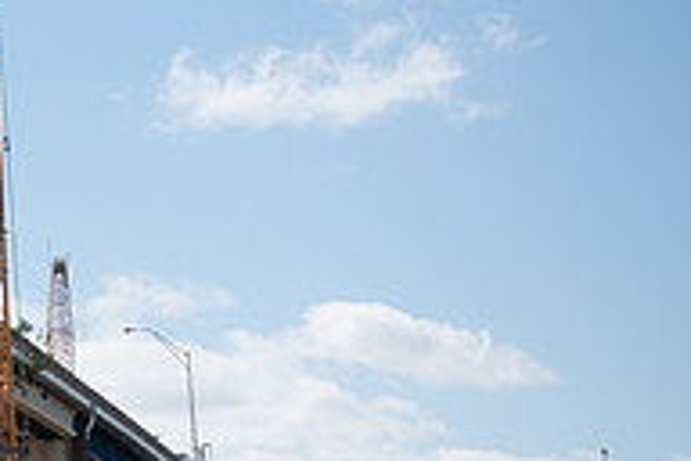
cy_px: 344
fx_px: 3877
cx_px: -335
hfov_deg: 9.9
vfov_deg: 6.8
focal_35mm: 202
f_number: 4
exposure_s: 1/160
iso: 125
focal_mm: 24.47
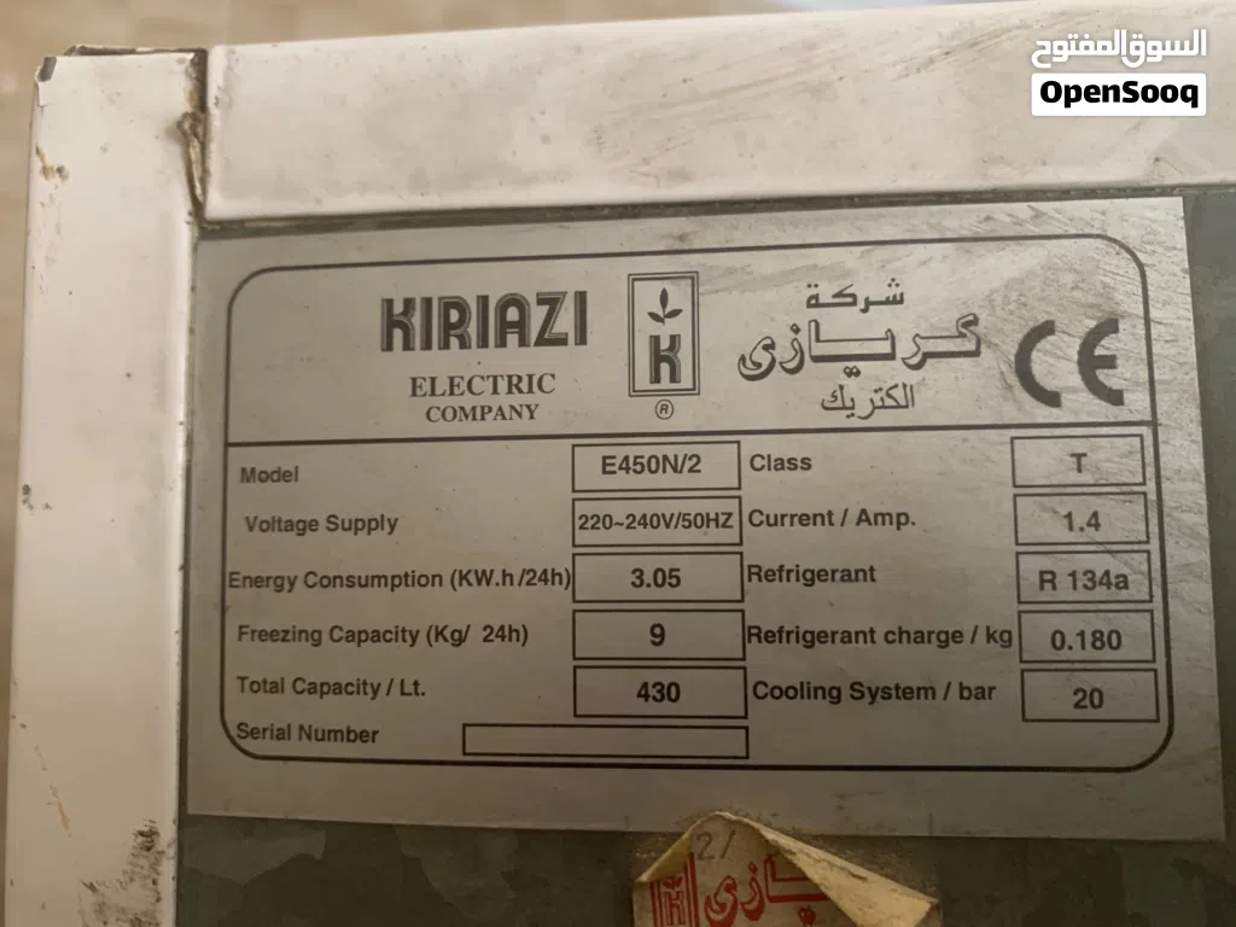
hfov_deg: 67.3
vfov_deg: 53.1
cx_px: 618
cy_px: 464
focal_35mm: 26
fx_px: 928
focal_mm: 4.25
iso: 320
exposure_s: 1/60
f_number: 1.8
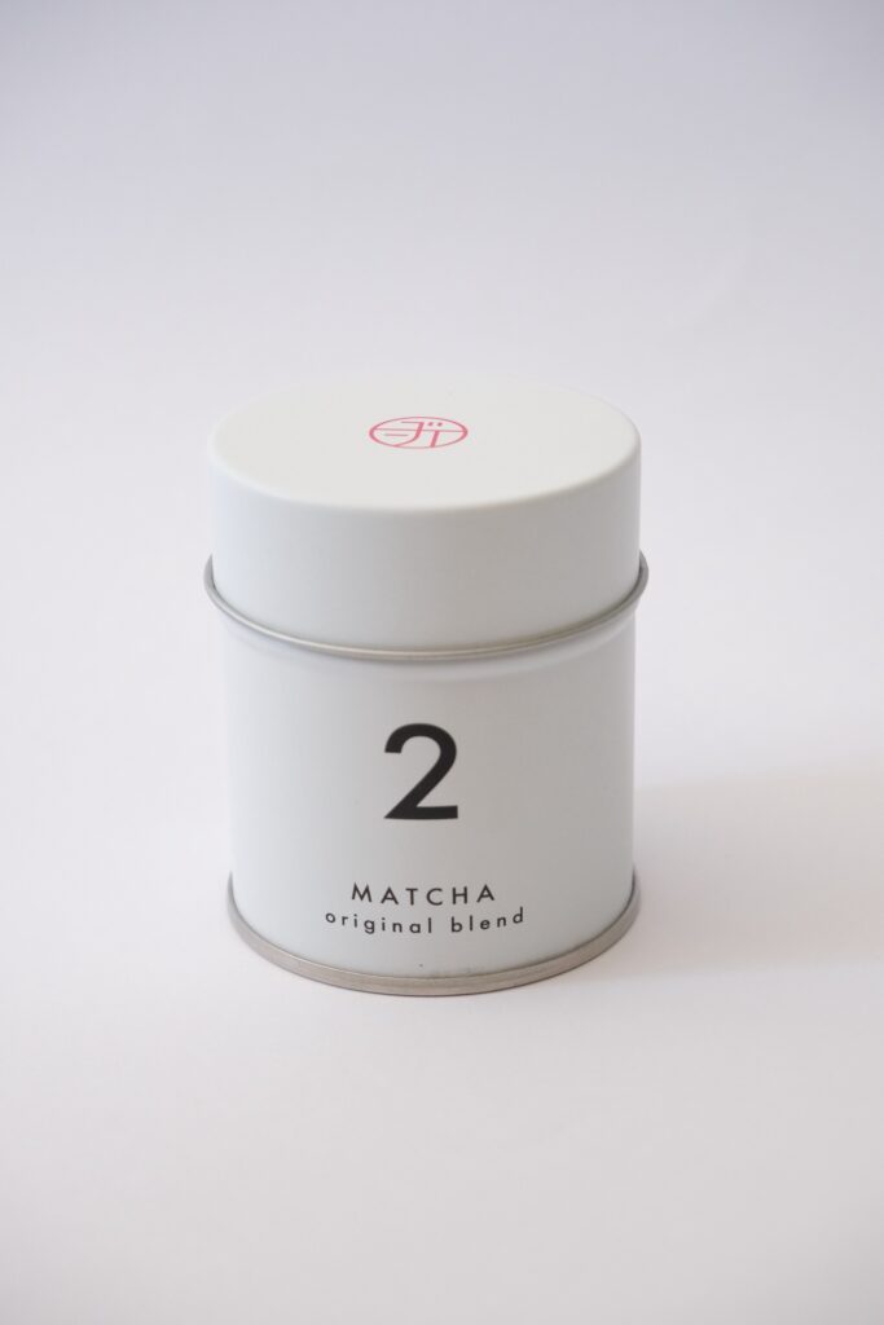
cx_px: 442
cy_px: 662
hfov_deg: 20.9
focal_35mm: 65
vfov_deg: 31.0
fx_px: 2393
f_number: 5.6
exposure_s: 1/125
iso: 3200
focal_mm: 43.2
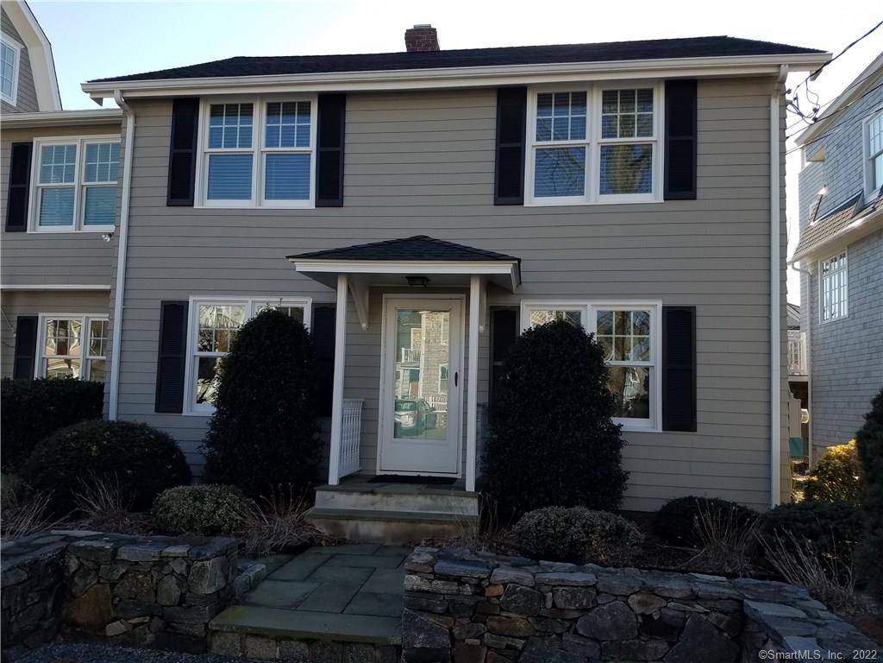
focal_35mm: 26
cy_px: 332
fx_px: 663
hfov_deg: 67.3
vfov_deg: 53.1
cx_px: 442
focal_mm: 4.2
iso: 50
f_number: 1.7
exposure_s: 1/1356
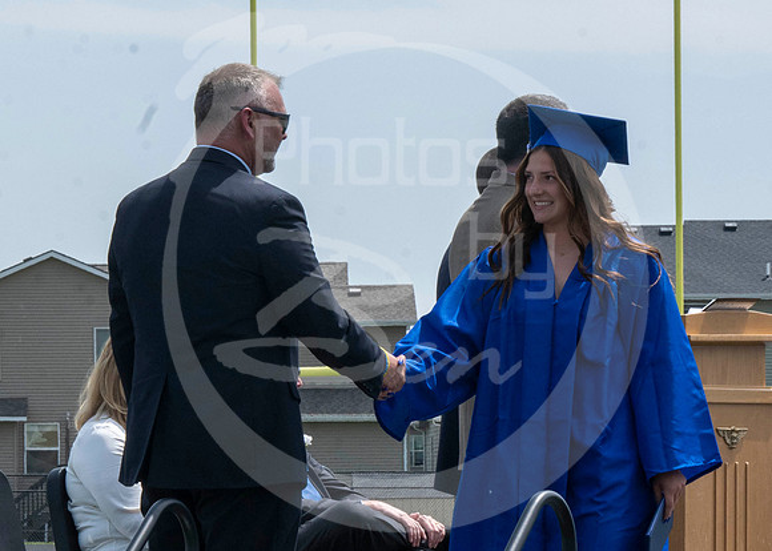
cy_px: 271
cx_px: 208
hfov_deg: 8.8
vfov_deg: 6.3
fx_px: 5017
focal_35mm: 229
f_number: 18
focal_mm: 77
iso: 200
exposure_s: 1/250
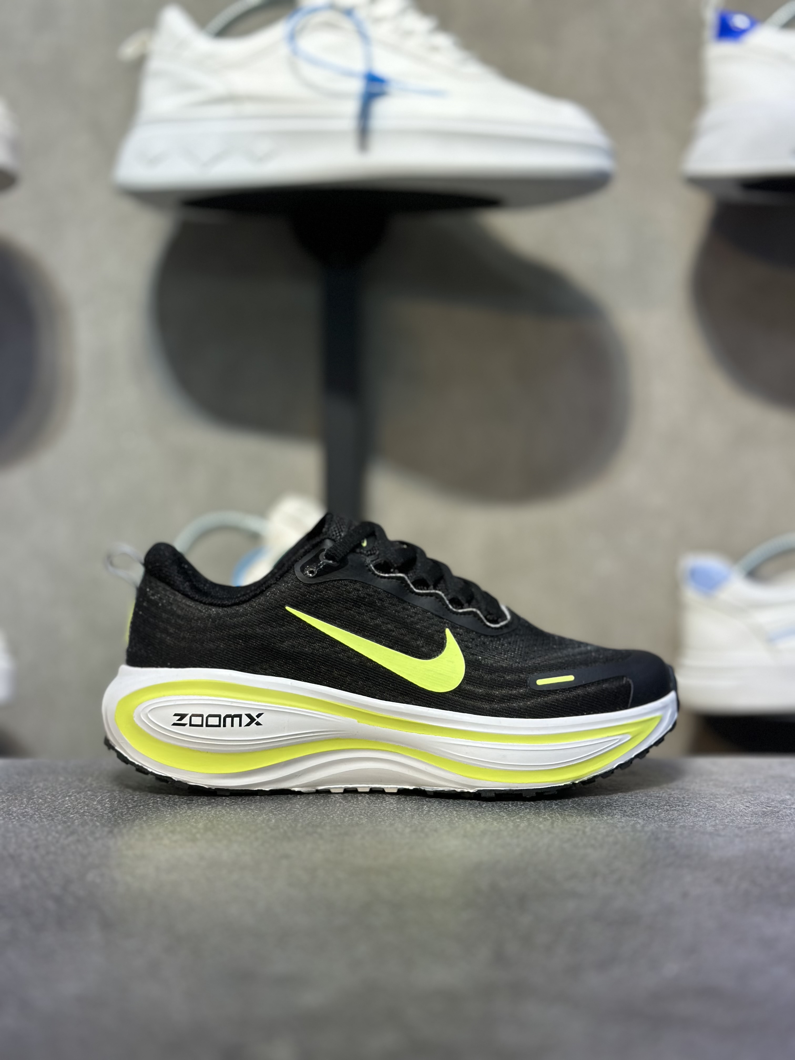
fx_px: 1470
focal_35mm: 48
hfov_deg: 30.3
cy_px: 530
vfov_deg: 39.7
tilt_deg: -1.0
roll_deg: -0.4
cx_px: 398
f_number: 1.78
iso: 80
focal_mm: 6.86
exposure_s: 1/228
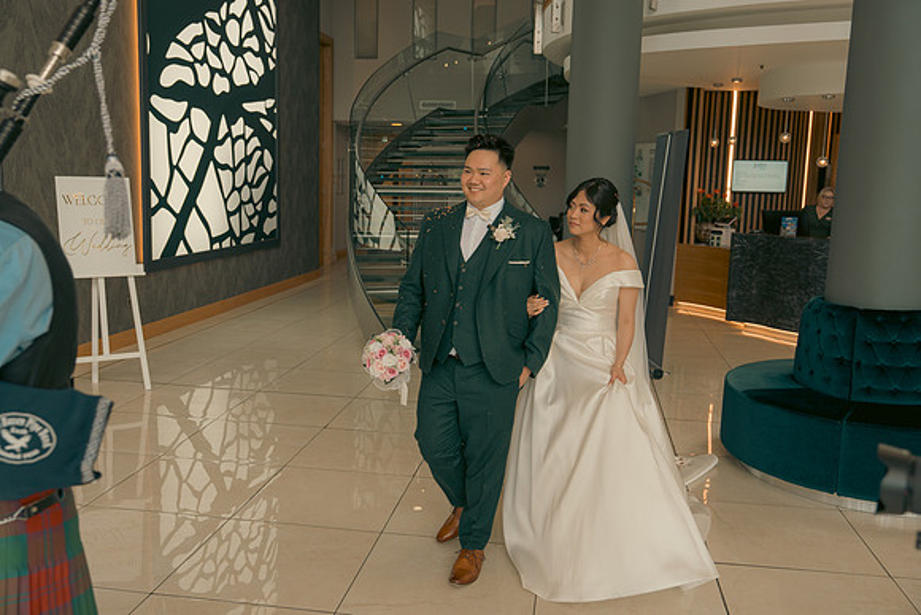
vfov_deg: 40.0
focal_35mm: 33
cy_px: 308
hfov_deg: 57.2
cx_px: 460
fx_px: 844
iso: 320
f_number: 3.5
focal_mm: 33
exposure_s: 1/160
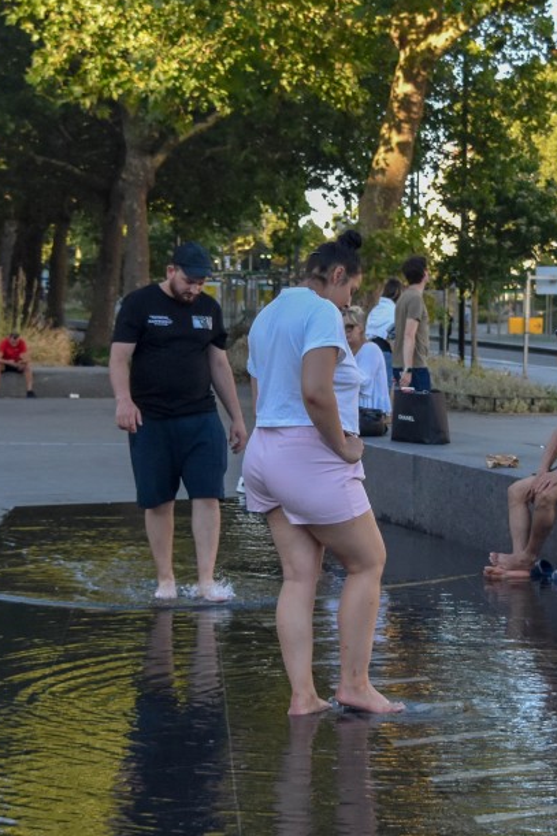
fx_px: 1785
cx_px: 524
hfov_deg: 17.4
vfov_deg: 26.3
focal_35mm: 77
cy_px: 367
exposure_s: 1/1000
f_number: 4.2
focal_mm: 29
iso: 800
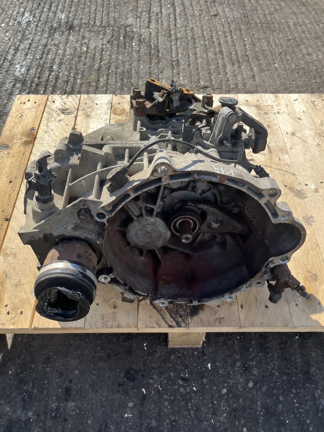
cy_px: 216
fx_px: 324
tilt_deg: -55.9
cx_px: 162
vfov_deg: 67.3
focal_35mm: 26
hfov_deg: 53.1
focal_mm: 5.1
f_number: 1.6
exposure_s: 1/1238
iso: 50
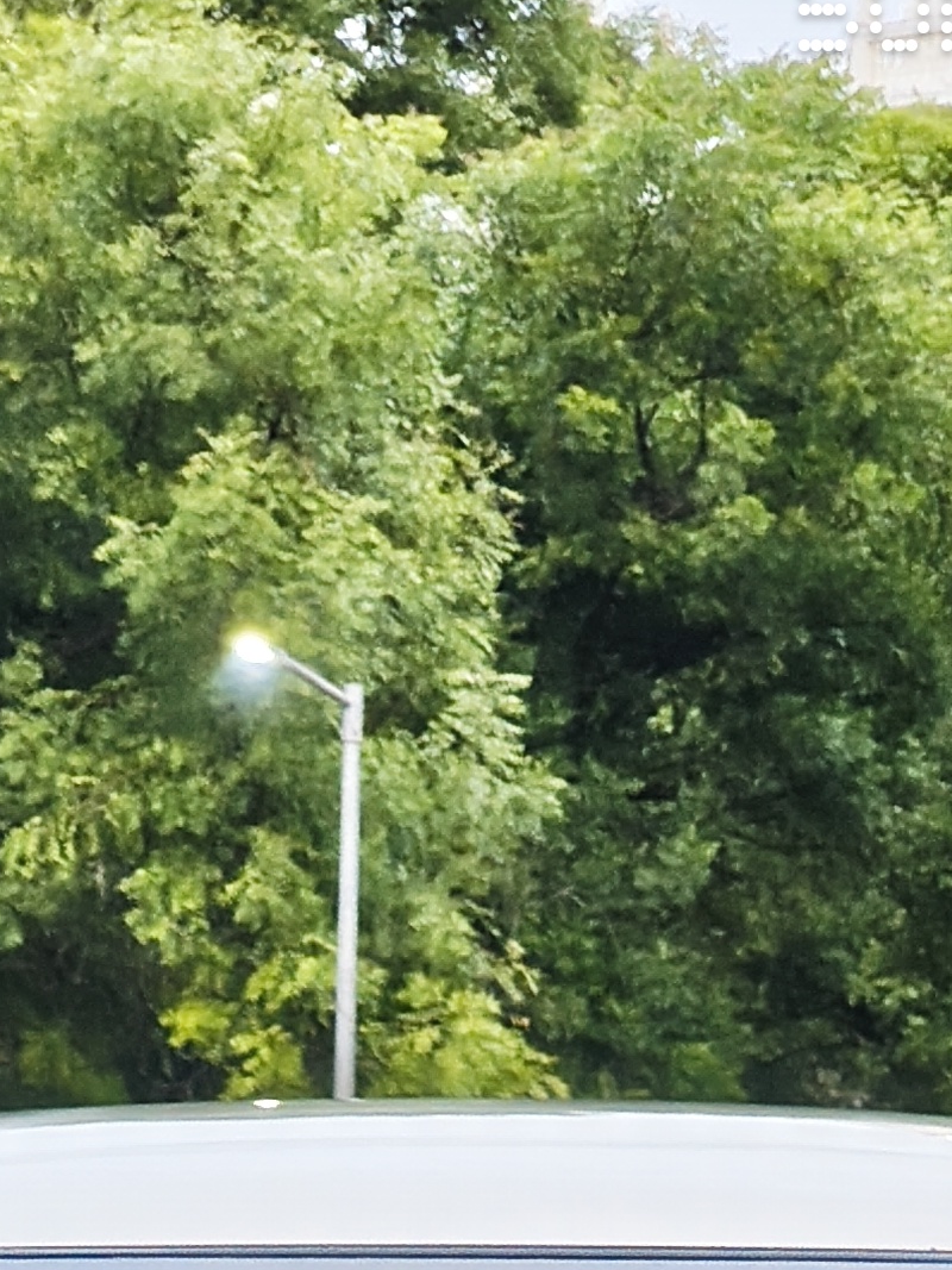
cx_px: 447
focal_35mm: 192
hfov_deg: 7.7
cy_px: 2338
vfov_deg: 9.7
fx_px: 7042
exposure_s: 1/50
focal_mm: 7.1
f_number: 2
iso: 1698
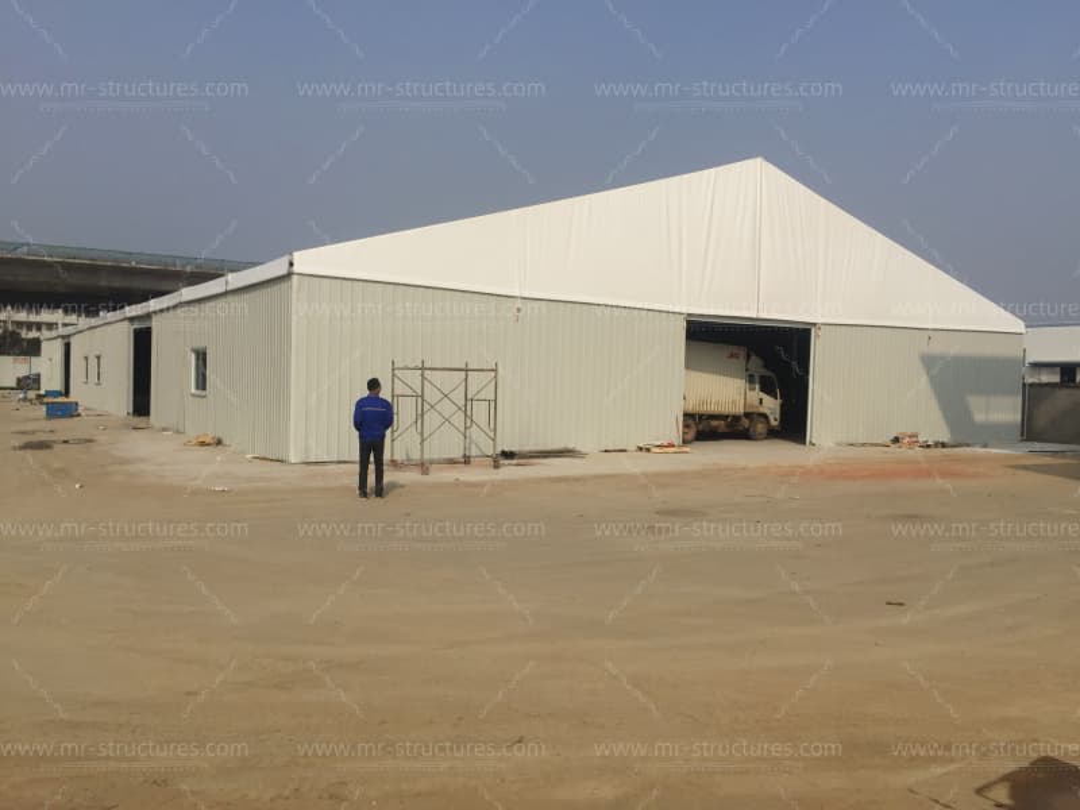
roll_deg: -1.8
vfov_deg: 48.2
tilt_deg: +0.5
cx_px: 540
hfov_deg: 61.7
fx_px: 905
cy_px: 405
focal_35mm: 29
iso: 32
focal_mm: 4.15
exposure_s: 1/5650
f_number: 2.2
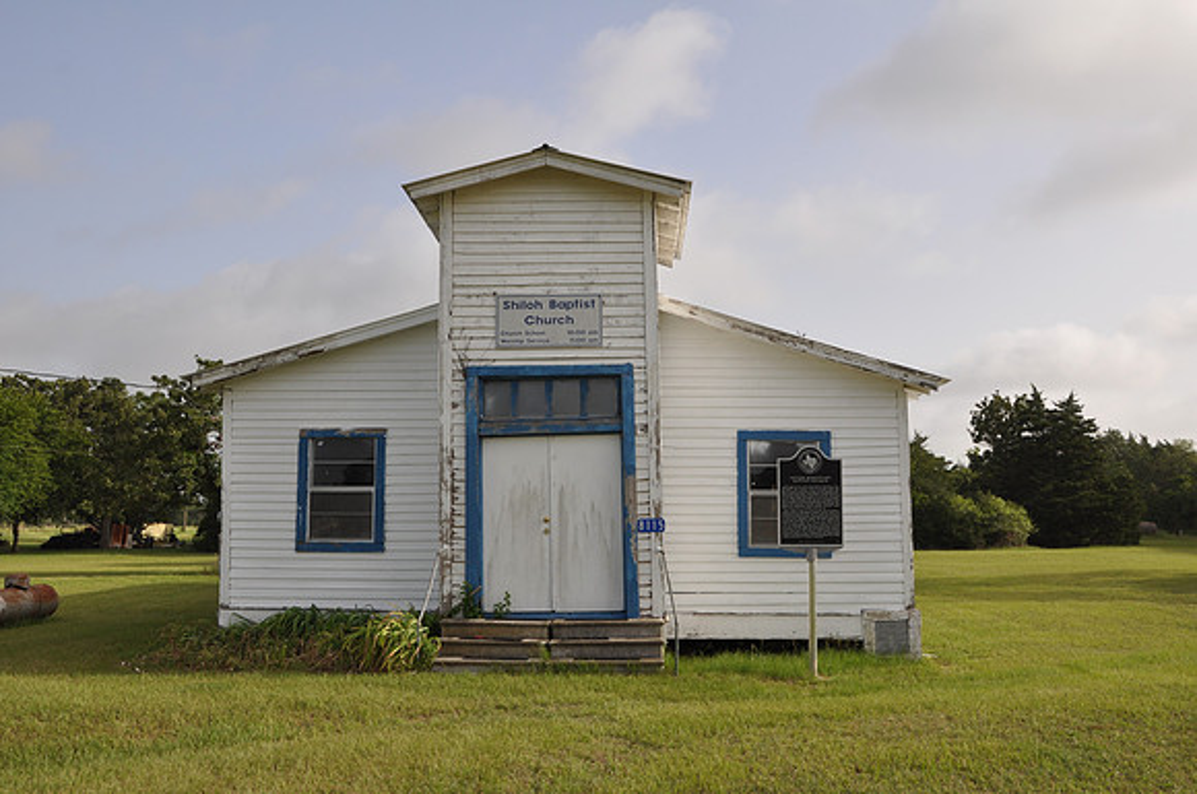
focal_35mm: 33
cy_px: 397
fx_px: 1096
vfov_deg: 39.9
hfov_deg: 57.3
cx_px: 598
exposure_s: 1/125
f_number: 11
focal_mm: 22
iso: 200
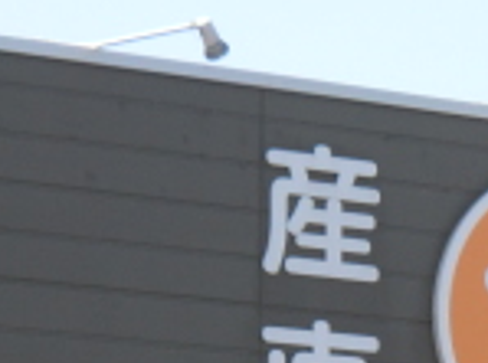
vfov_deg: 5.2
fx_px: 3938
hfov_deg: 7.0
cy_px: 667
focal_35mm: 280
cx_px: 668
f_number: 5.3
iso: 50
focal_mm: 11.7
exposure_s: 1/250
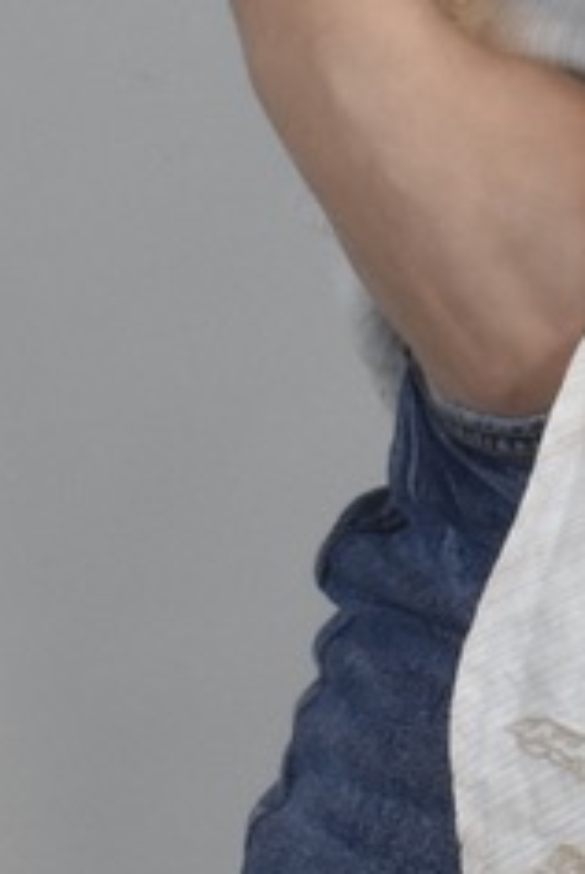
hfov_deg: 5.2
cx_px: 952
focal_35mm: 262
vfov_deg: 7.8
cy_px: -122
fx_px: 6367
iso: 1600
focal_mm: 38
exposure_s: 1/50
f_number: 18
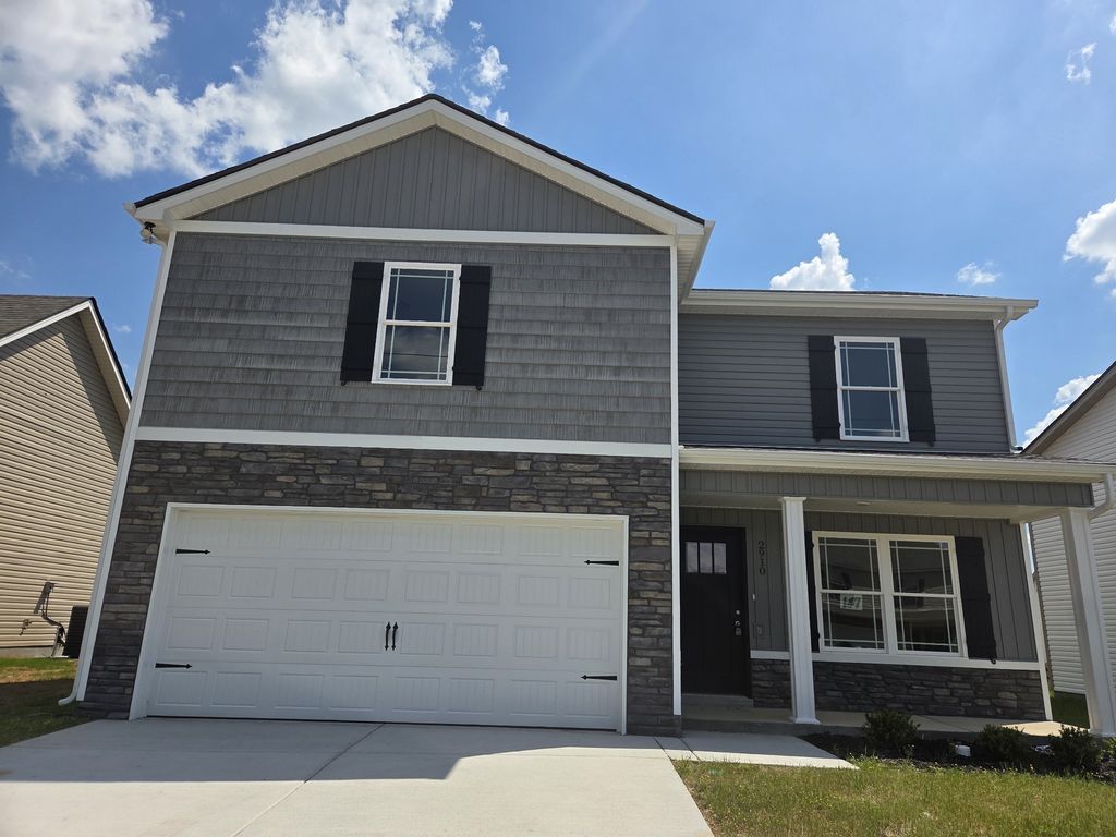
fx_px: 742
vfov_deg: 58.9
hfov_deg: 73.9
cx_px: 558
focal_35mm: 23
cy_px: 418
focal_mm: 5.4
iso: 80
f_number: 1.8
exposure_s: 1/7599
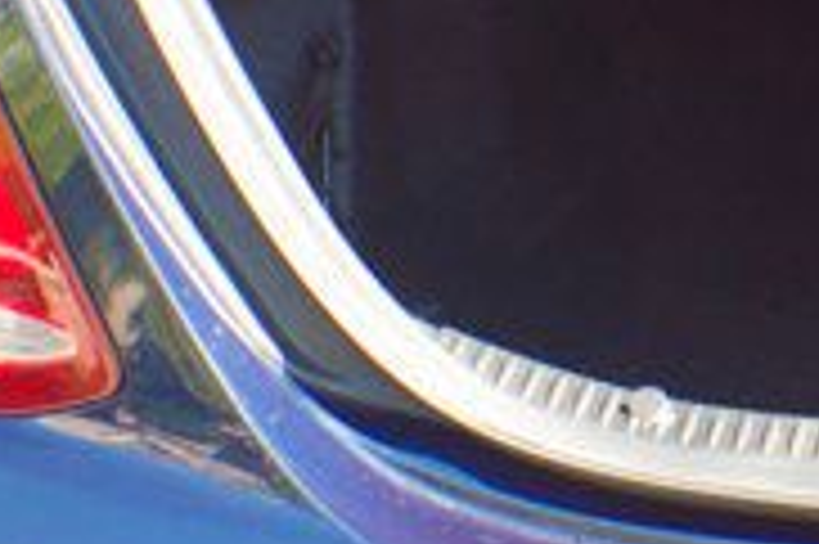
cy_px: -164
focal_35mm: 264
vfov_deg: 5.2
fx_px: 6000
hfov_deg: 7.6
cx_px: 1341
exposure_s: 1/160
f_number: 6.3
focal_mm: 50
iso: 500
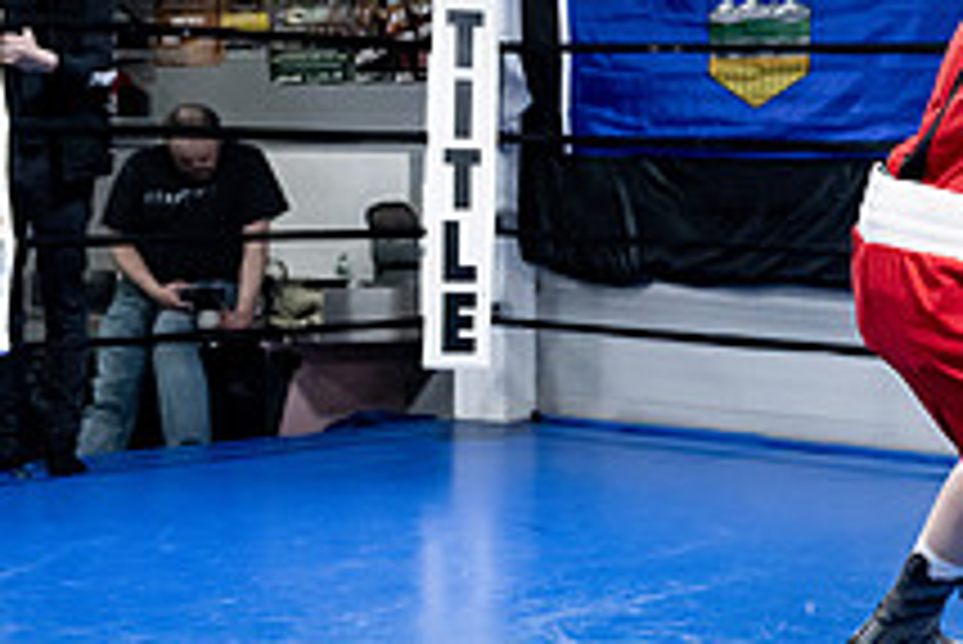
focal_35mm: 84
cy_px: 259
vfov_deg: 16.3
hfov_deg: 22.1
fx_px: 2248
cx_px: 1197
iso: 8000
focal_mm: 31
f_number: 2.8
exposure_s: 1/1000
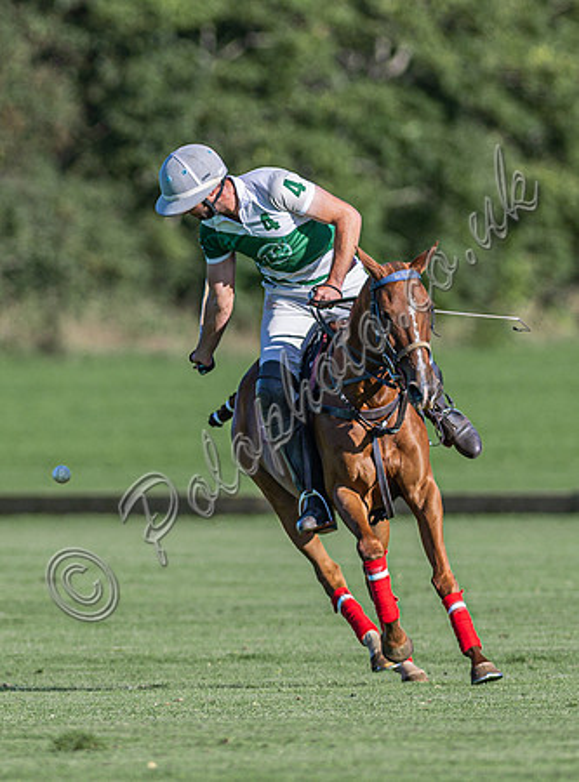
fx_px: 22586
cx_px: 90
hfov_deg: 1.5
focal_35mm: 1004
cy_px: 466
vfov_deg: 2.0
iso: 160
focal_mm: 300
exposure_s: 1/2500
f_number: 3.2
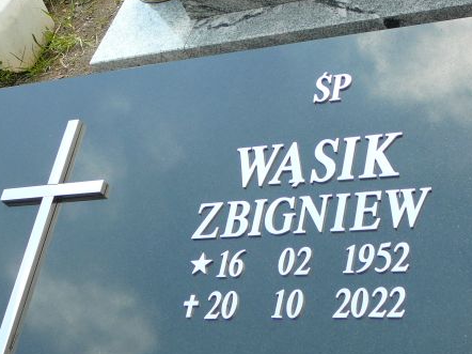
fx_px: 968
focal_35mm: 71
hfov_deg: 27.4
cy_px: 232
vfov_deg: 20.6
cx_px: 280
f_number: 3.4
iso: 80
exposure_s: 1/250
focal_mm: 7.3
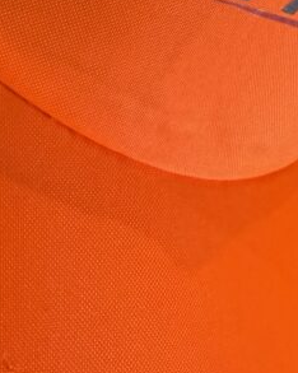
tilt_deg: -40.0
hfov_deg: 23.4
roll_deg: +36.9
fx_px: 706
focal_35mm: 64
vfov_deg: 28.2
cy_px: 19
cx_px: 55
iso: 320
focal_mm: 2.22
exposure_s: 1/99
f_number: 2.2
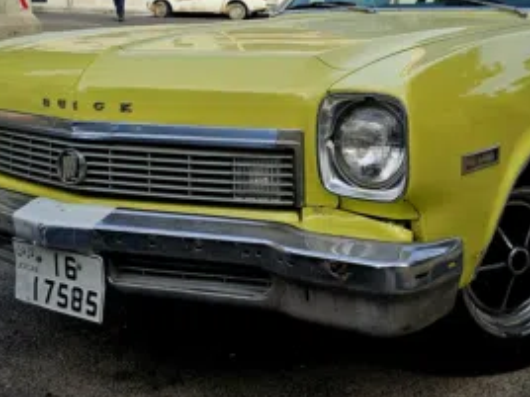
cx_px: 396
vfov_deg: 26.1
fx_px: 842
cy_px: 77
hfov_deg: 34.2
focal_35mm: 55
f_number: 1.7
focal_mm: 6.3
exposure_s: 1/2000
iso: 40
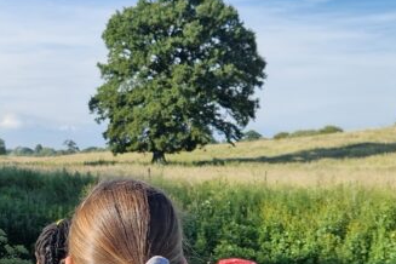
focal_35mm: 75
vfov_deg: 17.9
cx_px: 56
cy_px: 239
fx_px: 825
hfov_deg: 26.3
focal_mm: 5.4
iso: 50
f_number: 1.8
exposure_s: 1/1024
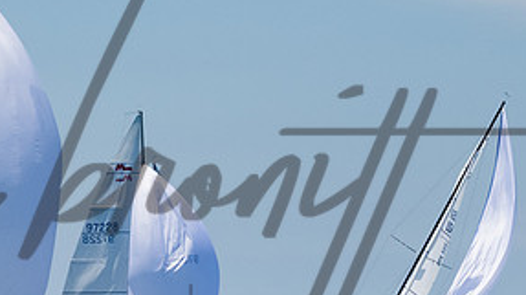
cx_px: -4
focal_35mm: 405
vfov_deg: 3.0
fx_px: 5645
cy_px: 297
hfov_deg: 5.3
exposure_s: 1/1600
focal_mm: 92
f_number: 14
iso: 640
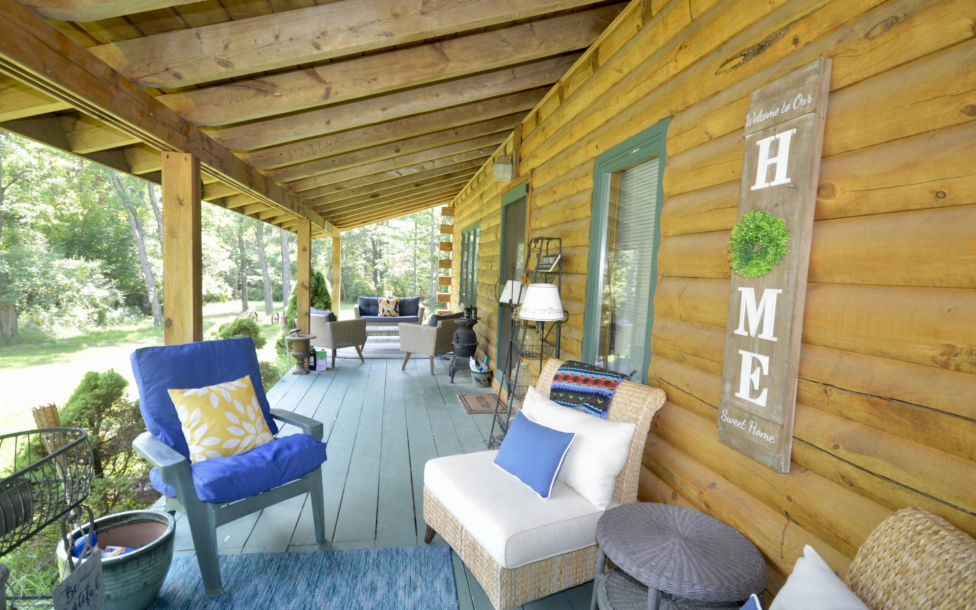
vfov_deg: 64.2
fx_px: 486
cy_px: 305
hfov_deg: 90.2
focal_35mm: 18
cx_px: 471
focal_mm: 11.5
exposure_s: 1/80
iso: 400
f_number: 4.2
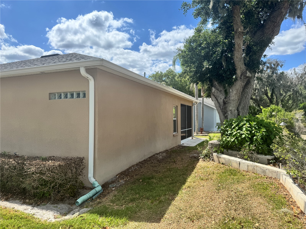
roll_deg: -0.3
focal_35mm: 24
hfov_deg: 71.6
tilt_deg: -0.6
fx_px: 212
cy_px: 114
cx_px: 153
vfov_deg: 56.8
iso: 80
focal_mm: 6.76
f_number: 1.78
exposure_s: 1/3597
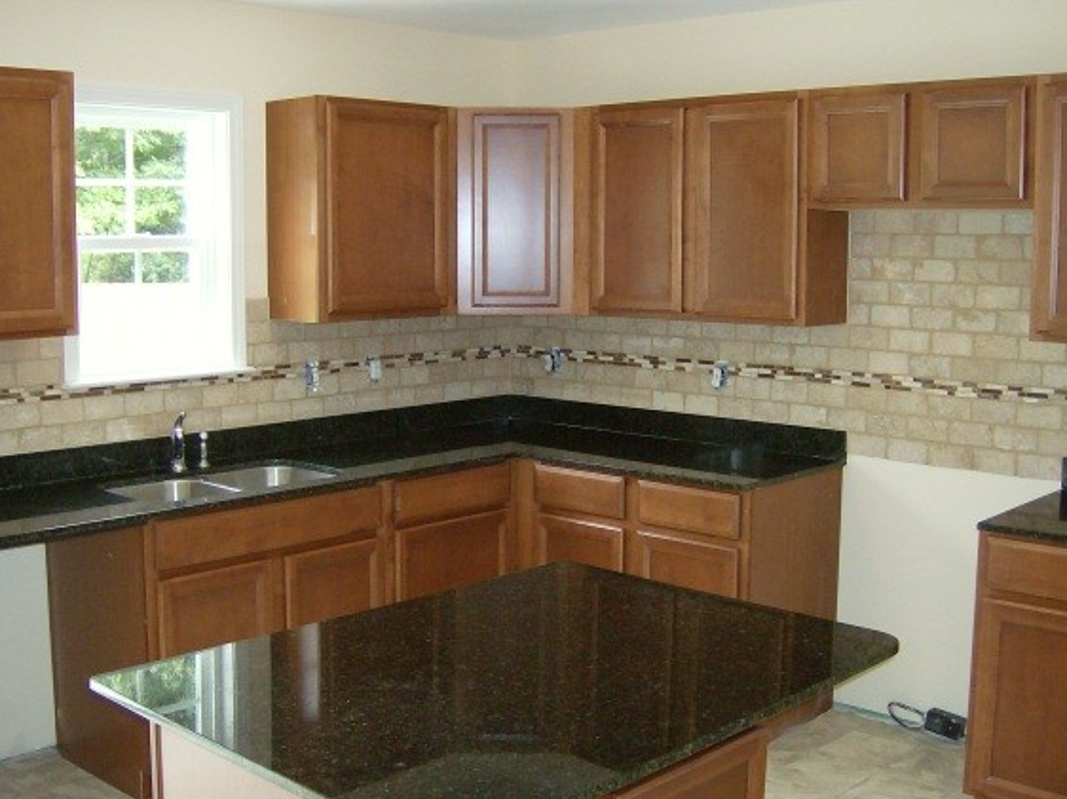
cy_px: 393
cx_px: 528
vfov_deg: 35.1
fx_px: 1263
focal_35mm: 41
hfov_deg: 45.8
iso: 200
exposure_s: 1/60
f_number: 2.8
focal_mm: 6
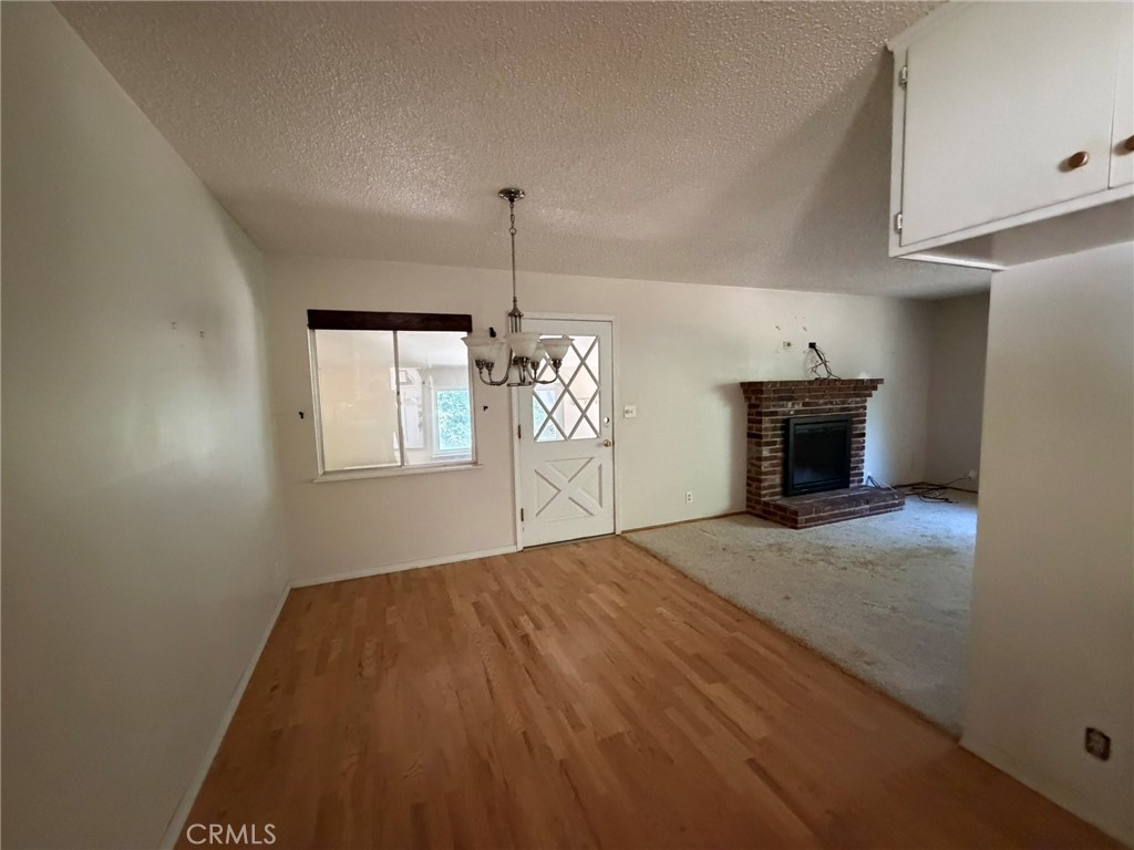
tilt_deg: -5.1
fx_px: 459
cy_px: 425
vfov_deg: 85.7
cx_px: 567
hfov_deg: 102.1
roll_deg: +2.6
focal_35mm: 14
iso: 1250
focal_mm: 2.22
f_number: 2.2
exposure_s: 1/60
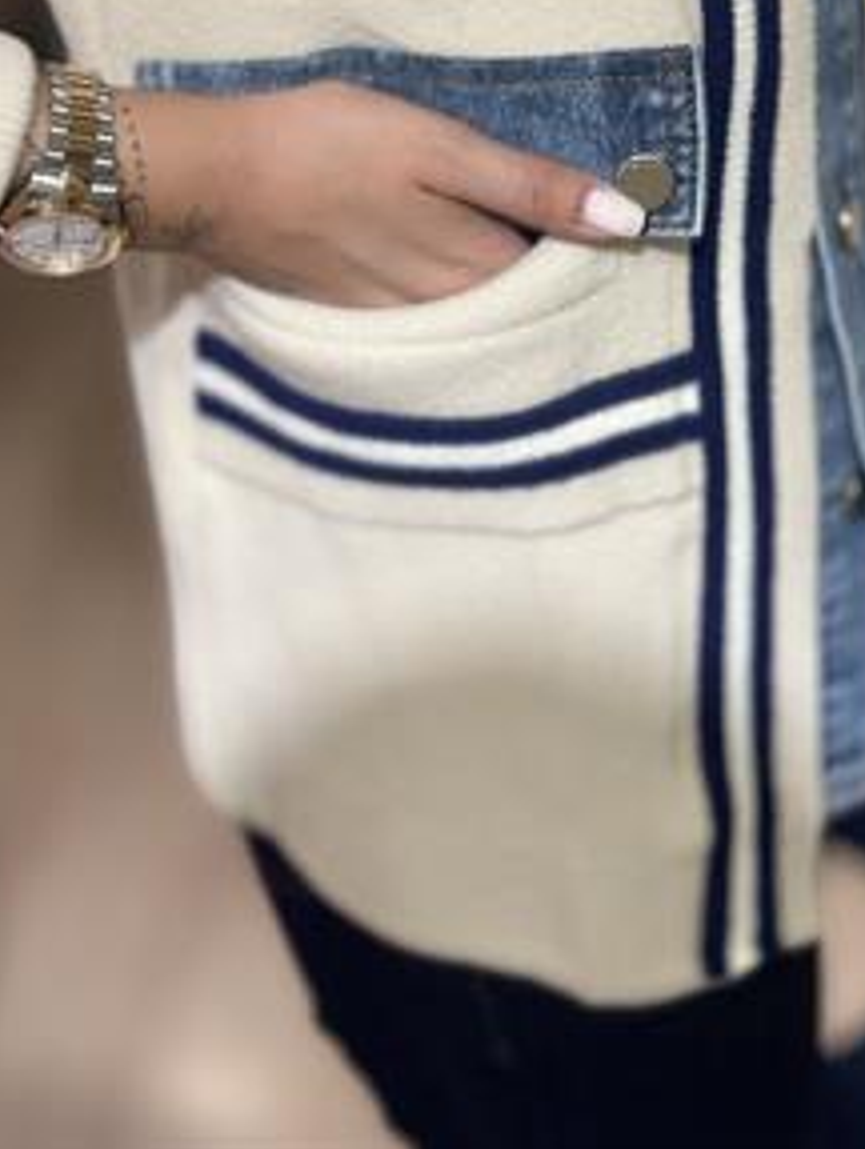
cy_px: 326
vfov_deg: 27.8
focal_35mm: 69
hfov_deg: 21.3
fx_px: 2294
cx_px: 513
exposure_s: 1/50
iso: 64
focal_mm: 6.86
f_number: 1.78
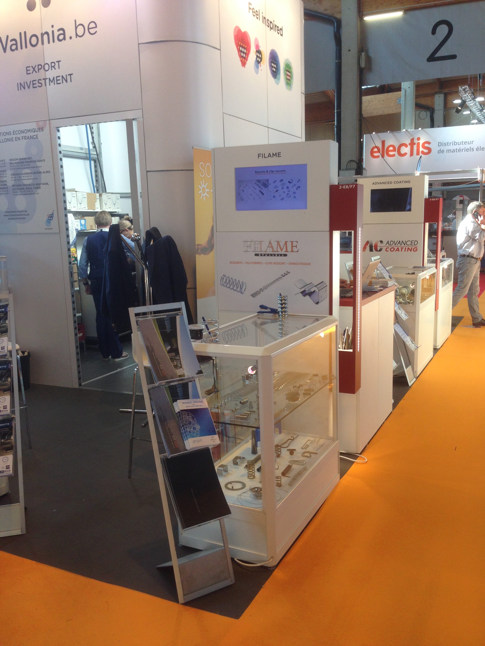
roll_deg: +1.2
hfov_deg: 42.9
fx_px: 616
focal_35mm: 33
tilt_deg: -8.4
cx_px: 242
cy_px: 323
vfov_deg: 55.4
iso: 64
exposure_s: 1/120
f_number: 2.4
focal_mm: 4.12
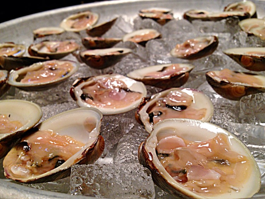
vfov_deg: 43.0
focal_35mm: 33
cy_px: 100
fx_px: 253
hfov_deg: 55.3
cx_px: 132
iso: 64
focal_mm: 4.12
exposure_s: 1/20
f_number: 2.4
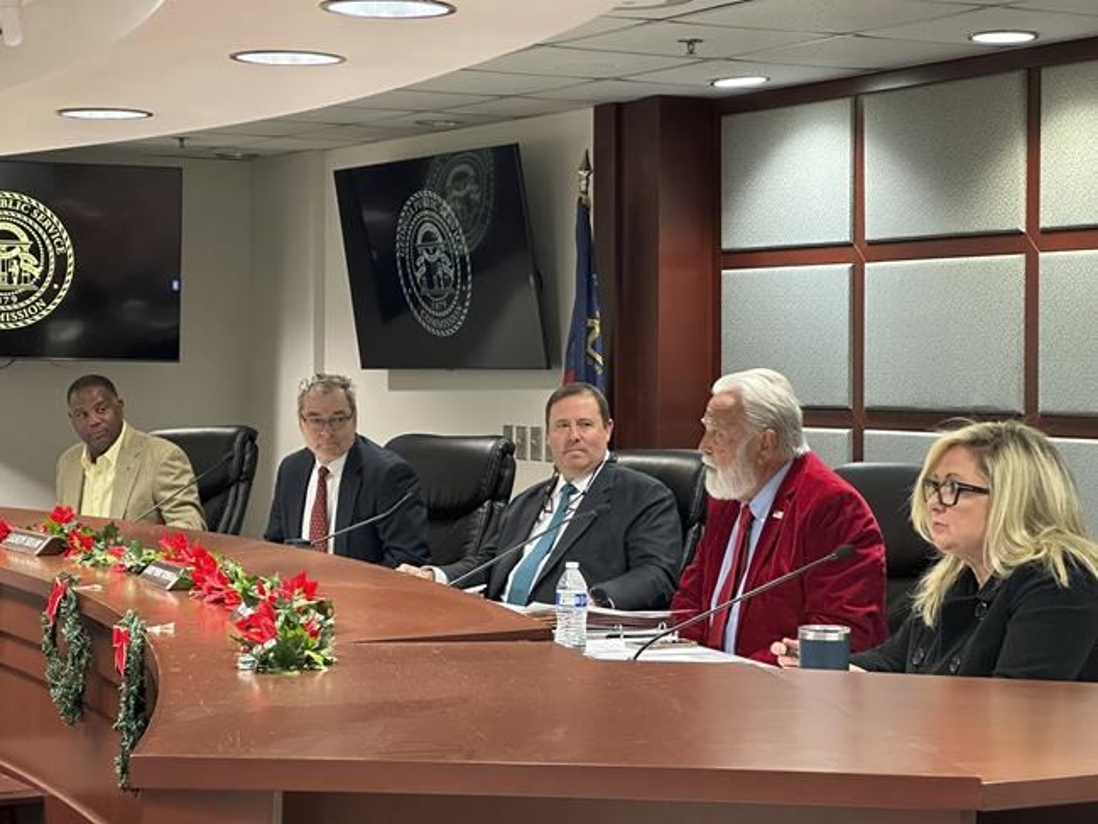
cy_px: 412
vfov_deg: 19.2
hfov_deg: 25.3
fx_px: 2443
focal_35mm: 77
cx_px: 549
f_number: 2.8
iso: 500
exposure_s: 1/41
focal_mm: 9
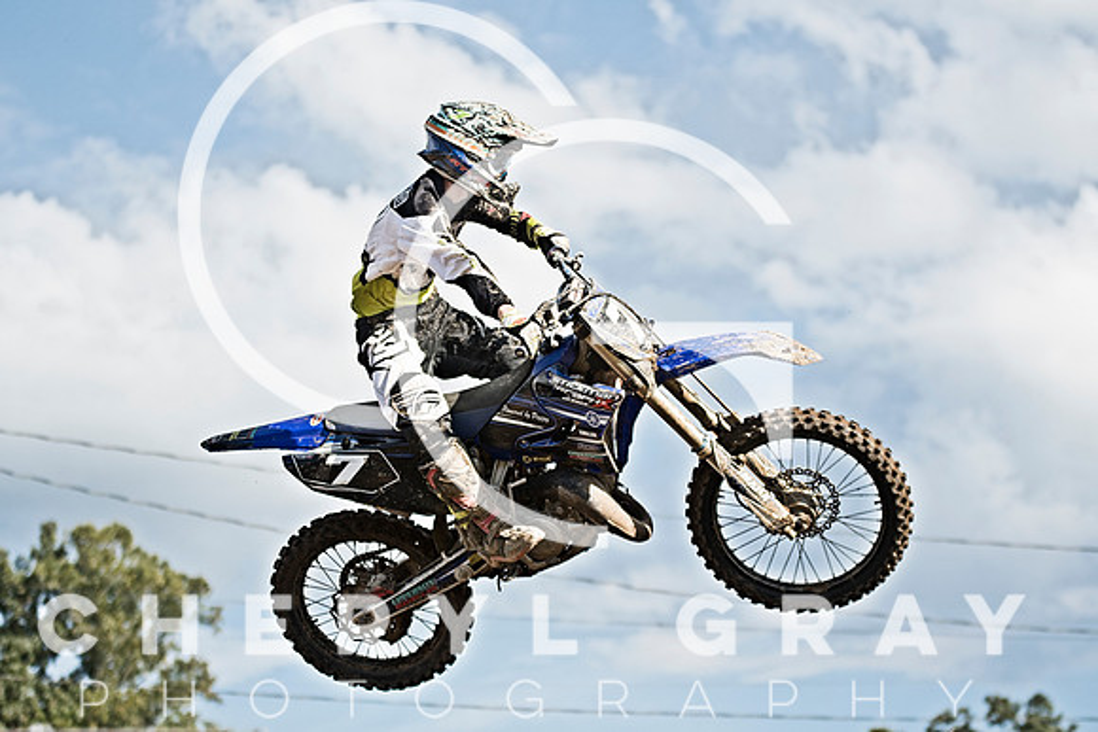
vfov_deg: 13.0
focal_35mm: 105
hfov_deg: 19.5
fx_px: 3203
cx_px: 549
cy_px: 366
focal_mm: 70
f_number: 2.8
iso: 250
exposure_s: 1/2500
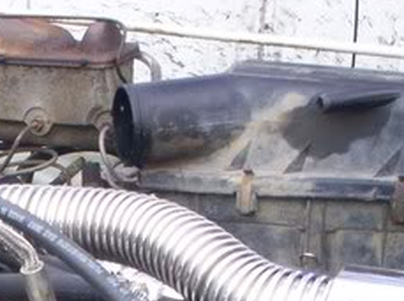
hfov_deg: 15.0
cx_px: -108
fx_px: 1468
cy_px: 452
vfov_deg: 11.3
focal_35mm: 126
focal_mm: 6
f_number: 4.5
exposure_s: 1/87.1
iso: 100
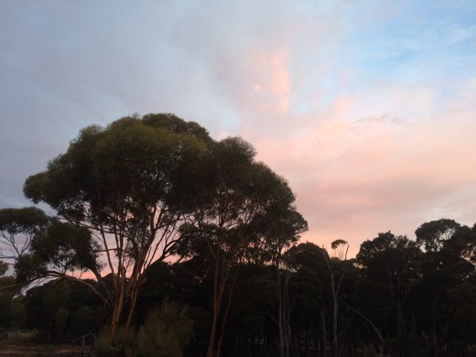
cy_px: 178
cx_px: 238
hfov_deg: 61.7
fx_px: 399
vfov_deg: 48.2
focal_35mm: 29
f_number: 2.2
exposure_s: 1/30
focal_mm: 4.15
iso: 80
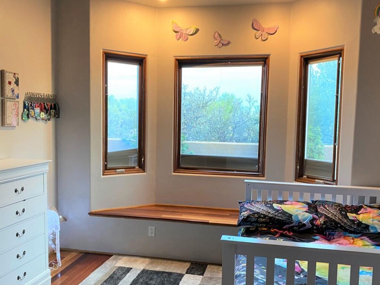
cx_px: 190
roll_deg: -2.1
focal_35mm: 32
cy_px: 155
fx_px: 351
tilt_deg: -5.3
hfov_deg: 56.8
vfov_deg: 44.1
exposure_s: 1/60
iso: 200
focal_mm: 4.25
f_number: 1.8
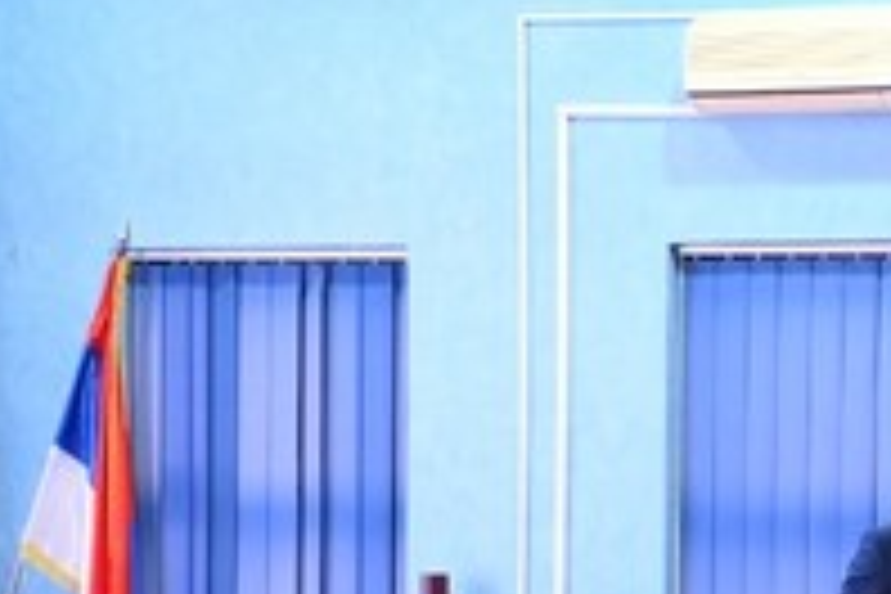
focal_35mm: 202
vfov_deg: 6.7
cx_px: 1202
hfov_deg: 10.0
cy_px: 857
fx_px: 4999
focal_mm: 50
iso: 2000
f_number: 2.8
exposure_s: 1/320
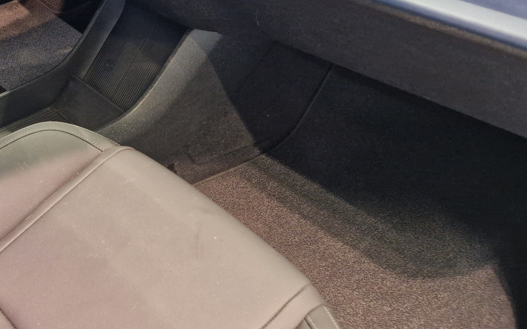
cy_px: 22
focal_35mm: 48
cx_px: 56
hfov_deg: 39.0
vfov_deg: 25.9
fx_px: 689
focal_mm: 5.4
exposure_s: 1/100
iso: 400
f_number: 1.8
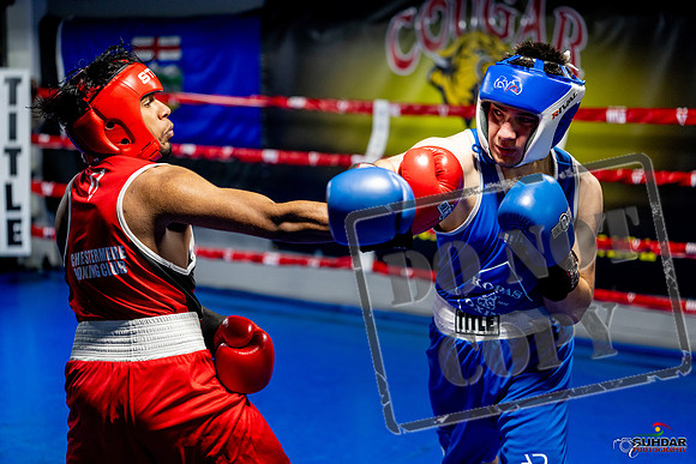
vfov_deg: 23.0
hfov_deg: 33.9
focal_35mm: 59
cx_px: 348
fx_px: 1141
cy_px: 232
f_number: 2
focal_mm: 59
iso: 2500
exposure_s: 1/800
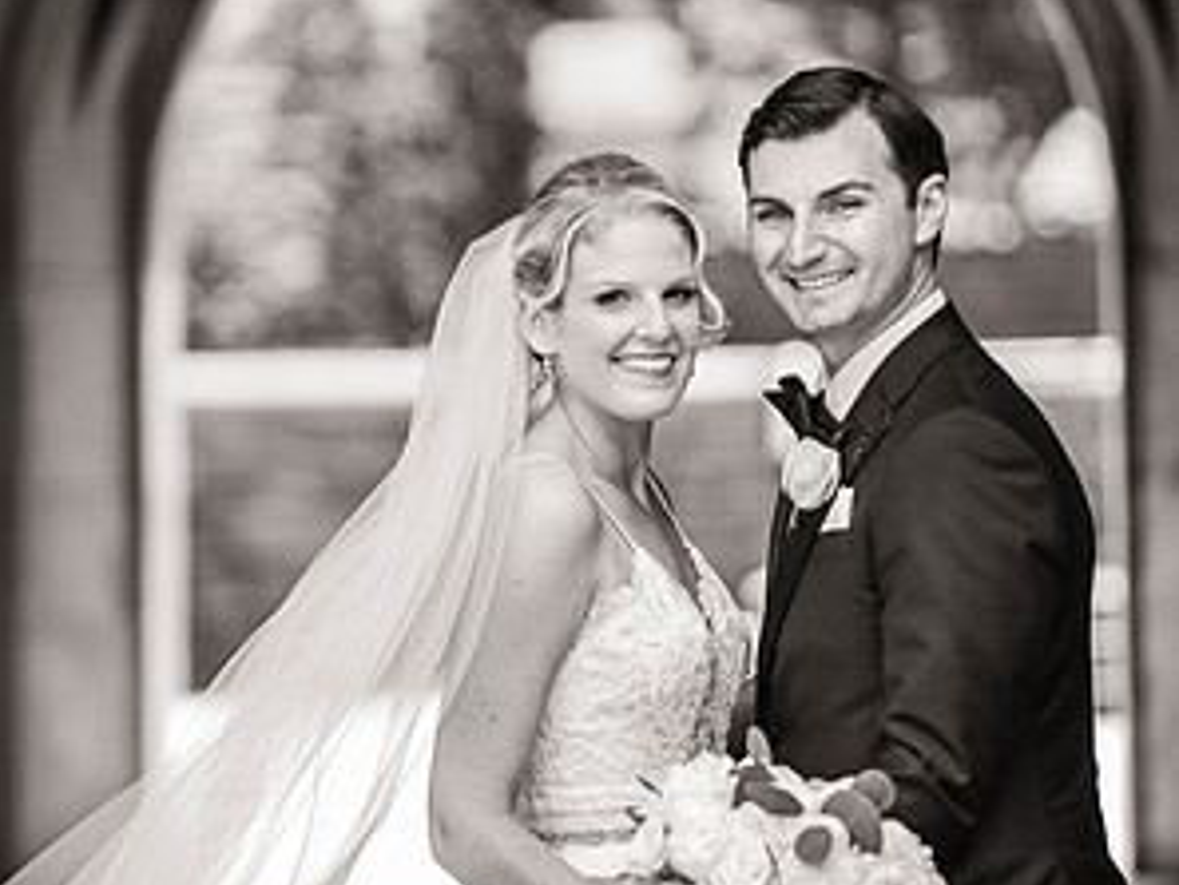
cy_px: 425
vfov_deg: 6.4
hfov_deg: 8.5
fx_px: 7939
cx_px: 590
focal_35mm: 233
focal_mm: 160
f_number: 2.8
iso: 1600
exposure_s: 1/2500
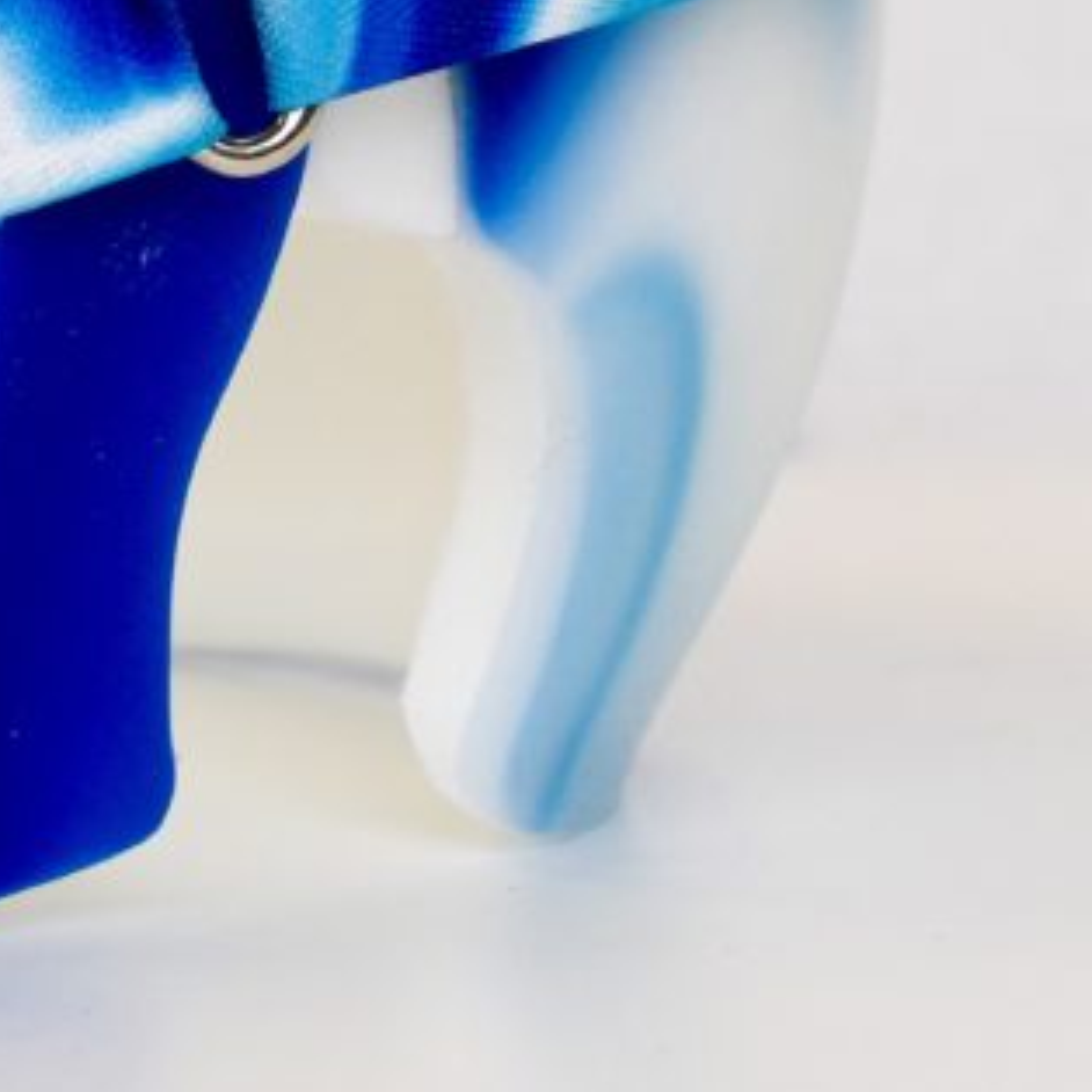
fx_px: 4711
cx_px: -63
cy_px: -162
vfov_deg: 12.9
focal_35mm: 132
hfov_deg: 13.0
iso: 220
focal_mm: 28
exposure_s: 1/250
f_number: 5.6
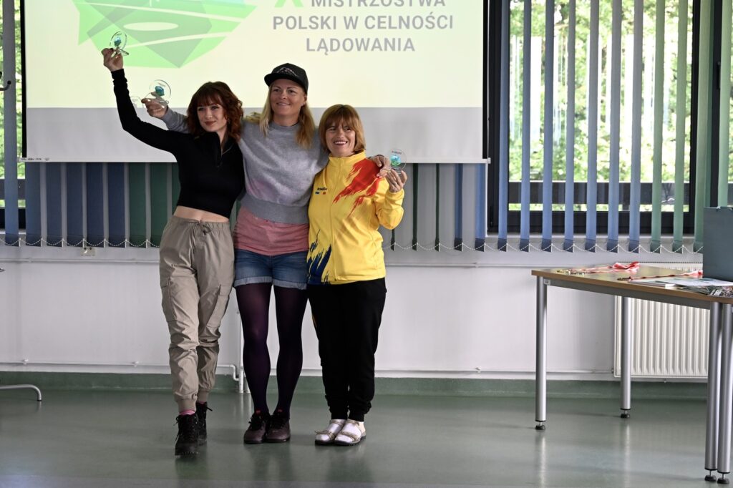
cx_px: 366
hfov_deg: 31.9
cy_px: 244
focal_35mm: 63
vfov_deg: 21.6
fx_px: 1282
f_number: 6
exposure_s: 1/60
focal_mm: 63
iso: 1250
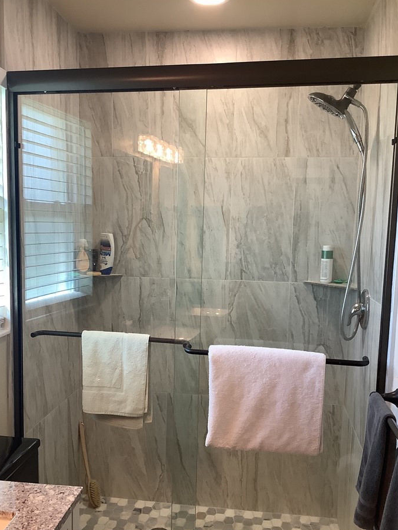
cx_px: 189
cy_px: 295
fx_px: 537
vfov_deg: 52.5
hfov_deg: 40.7
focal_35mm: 35
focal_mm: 3.3
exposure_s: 1/60
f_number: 2.4
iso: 125
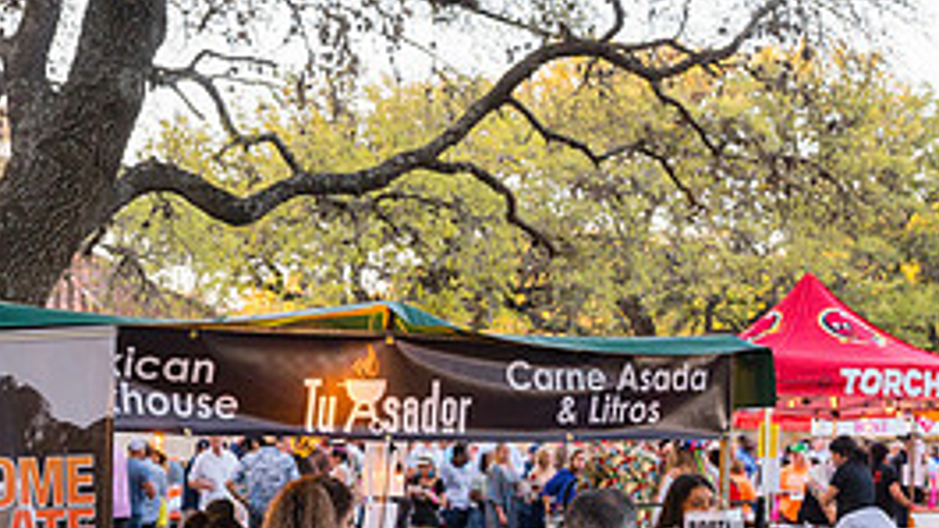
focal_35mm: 71
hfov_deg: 29.7
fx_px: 1768
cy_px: 546
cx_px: 400
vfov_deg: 16.6
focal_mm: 31
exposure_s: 1/400
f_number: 4
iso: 1600
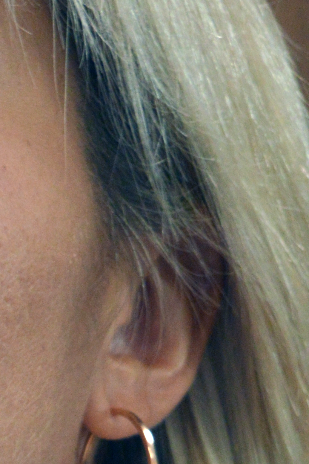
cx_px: -217
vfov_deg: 6.0
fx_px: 4347
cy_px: 731
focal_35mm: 337
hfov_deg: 4.0
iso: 400
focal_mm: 46
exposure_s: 1/100
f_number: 5
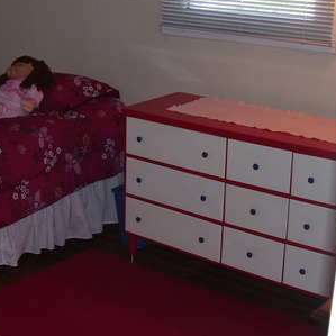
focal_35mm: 70
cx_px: 56
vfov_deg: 24.6
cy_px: 182
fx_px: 769
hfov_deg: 24.2
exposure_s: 1/60
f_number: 2.7
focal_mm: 6
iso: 80
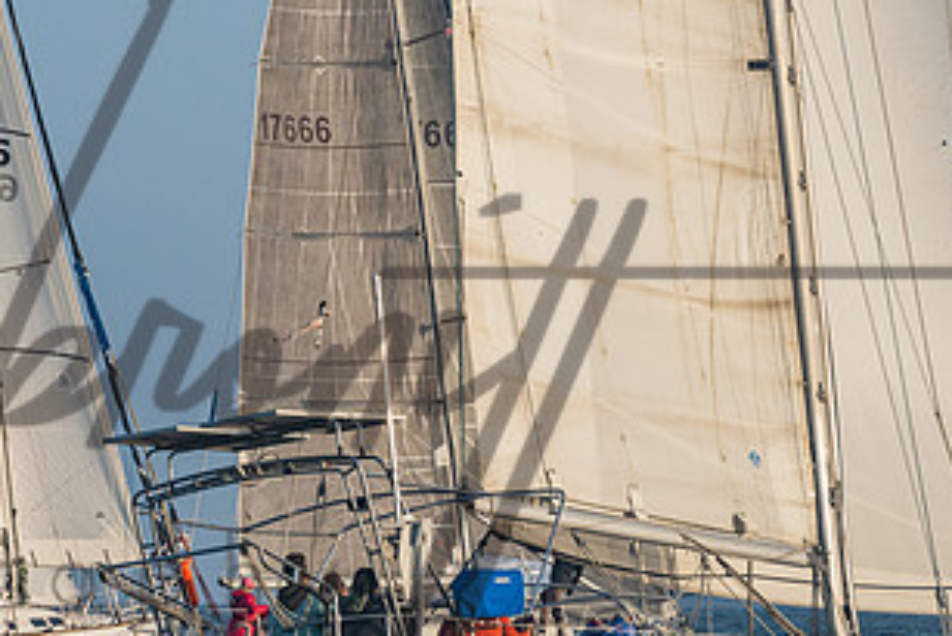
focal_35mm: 292
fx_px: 7725
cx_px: 119
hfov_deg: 7.0
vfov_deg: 4.7
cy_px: 288
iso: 400
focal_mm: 125
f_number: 6.3
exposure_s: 1/1250
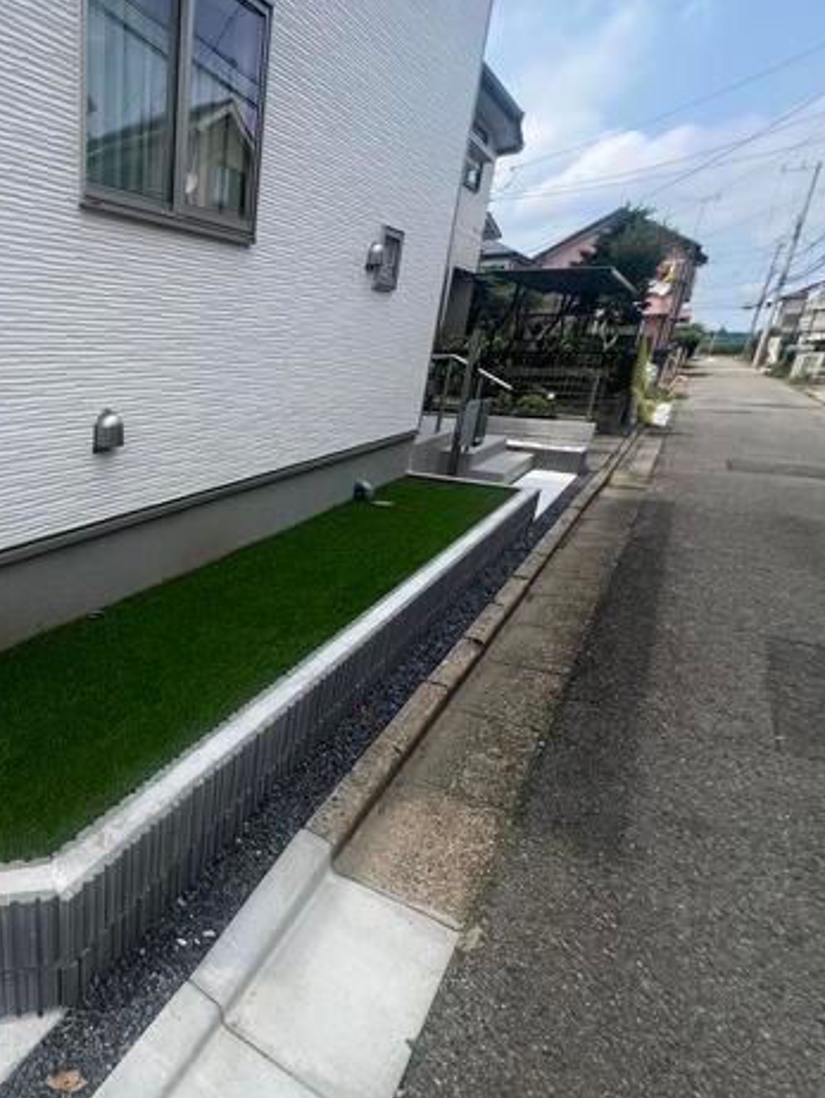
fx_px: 571
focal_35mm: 18
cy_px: 549
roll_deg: -0.4
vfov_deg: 87.7
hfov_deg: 60.8
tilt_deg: -18.0
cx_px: 86
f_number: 1.8
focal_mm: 1.57
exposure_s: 1/943
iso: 32
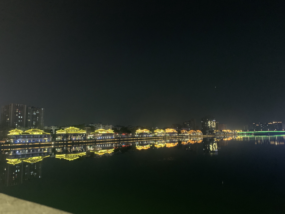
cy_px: 107
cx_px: 142
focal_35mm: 26
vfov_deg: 53.1
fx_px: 214
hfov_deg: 67.3
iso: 1250
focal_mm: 4.25
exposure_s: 1/17
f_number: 1.8
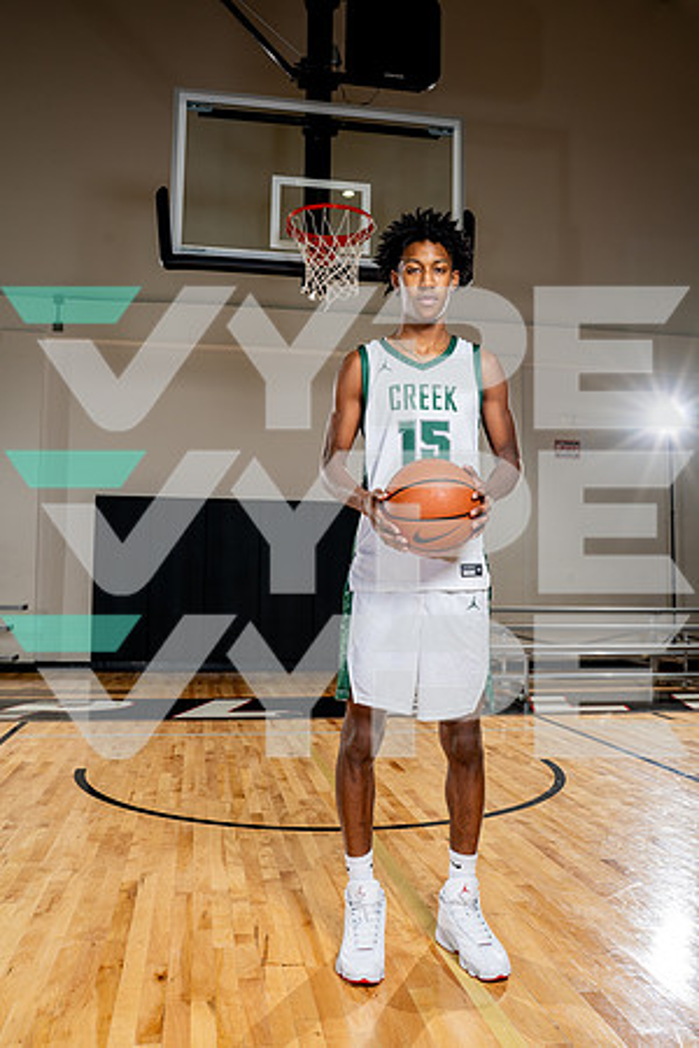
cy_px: 524
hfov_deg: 43.6
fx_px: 874
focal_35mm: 30
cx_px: 350
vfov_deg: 61.9
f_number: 7.1
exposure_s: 1/250
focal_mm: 30
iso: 250
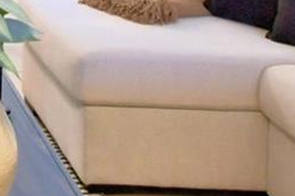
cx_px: -191
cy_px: -204
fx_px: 777
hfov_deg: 18.2
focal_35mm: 95
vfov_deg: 12.5
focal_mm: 10
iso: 560
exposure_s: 1/30
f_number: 4.5
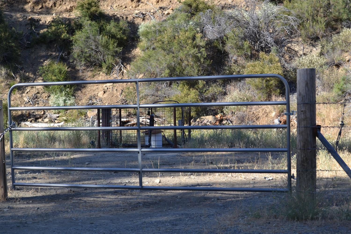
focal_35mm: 82
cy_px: 117
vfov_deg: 16.6
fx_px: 804
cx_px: 176
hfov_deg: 24.6
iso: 100
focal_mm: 55
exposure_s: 1/160
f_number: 6.3
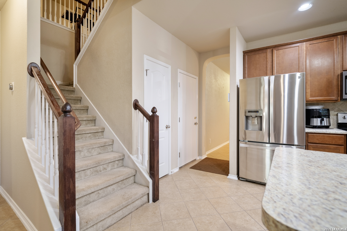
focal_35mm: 16
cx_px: 174
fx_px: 154
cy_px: 116
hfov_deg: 96.7
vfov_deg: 73.7
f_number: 4
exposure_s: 1/200
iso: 500
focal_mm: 16
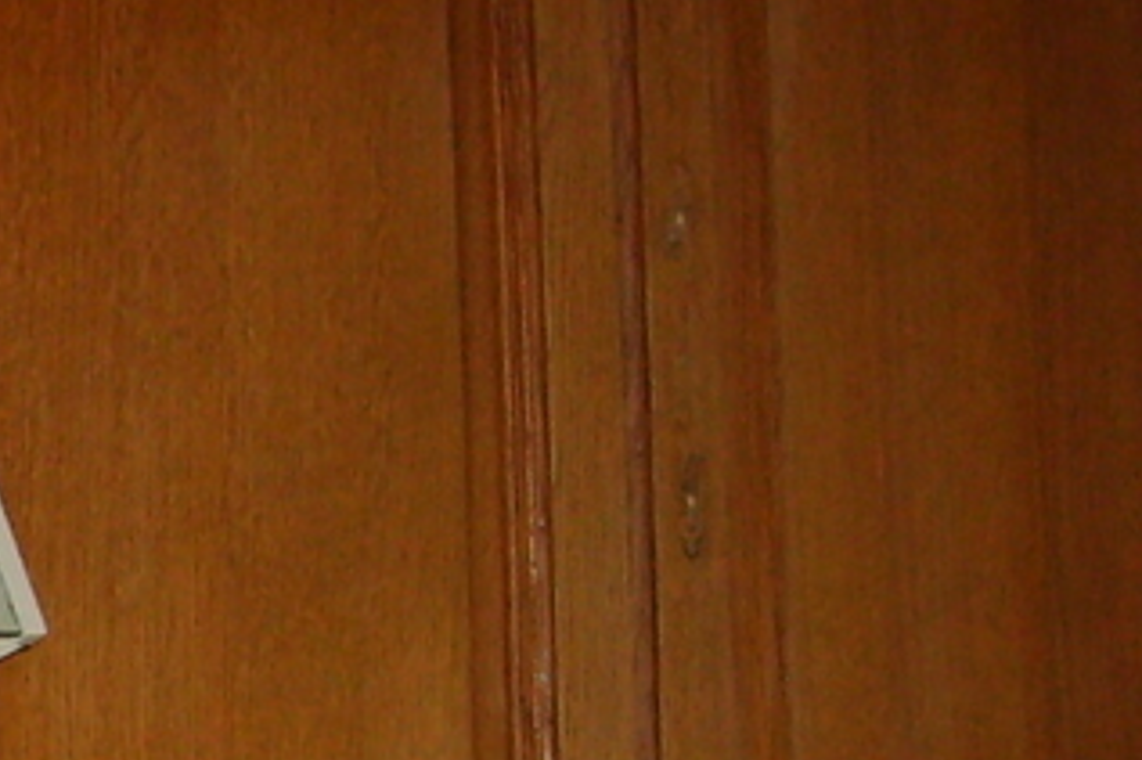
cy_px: 879
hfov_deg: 12.8
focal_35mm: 147
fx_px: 4661
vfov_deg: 9.2
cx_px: -875
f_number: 2.8
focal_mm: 5.8
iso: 100
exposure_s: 1/45
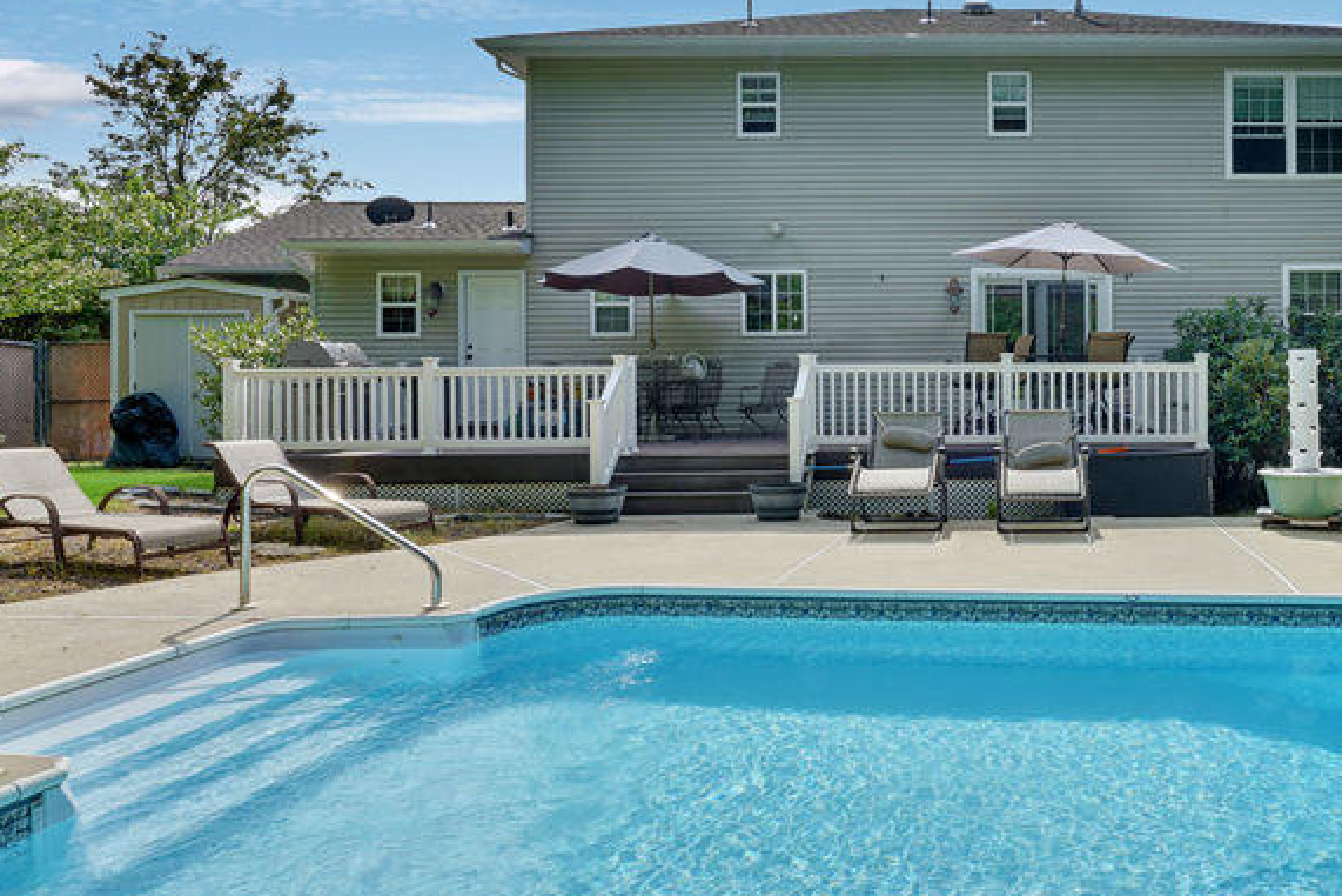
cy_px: 380
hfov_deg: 62.4
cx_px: 975
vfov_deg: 46.3
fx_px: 1044
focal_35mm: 28
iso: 100
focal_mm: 16
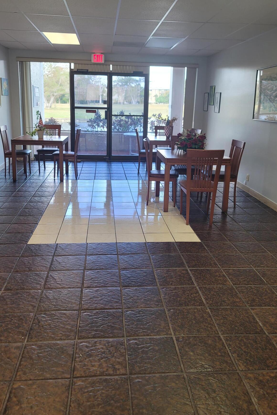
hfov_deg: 43.6
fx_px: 346
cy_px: 182
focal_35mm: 30
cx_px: 141
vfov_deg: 61.7
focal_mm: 7
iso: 80
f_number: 1.8
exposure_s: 1/120
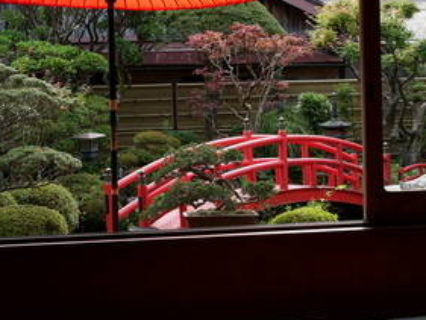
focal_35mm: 64
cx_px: 247
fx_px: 788
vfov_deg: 22.9
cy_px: 130
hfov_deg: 30.2
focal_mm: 15
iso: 200
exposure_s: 1/160
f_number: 5
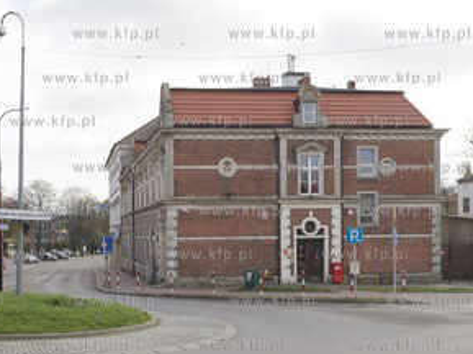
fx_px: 655
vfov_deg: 30.2
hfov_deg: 39.4
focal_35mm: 48
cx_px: 173
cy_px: 189
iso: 400
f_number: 4.5
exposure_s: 1/1000
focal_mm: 36
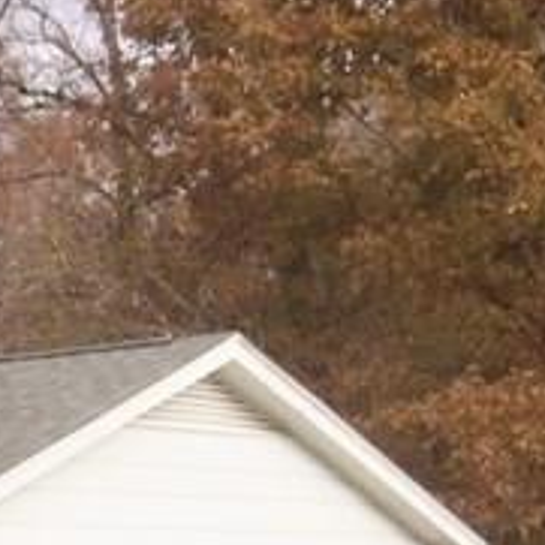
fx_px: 2583
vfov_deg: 11.7
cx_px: -936
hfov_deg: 9.9
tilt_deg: -2.8
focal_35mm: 145
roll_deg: +1.0
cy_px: 747
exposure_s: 1/1721
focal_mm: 4.15
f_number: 2.2
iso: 32
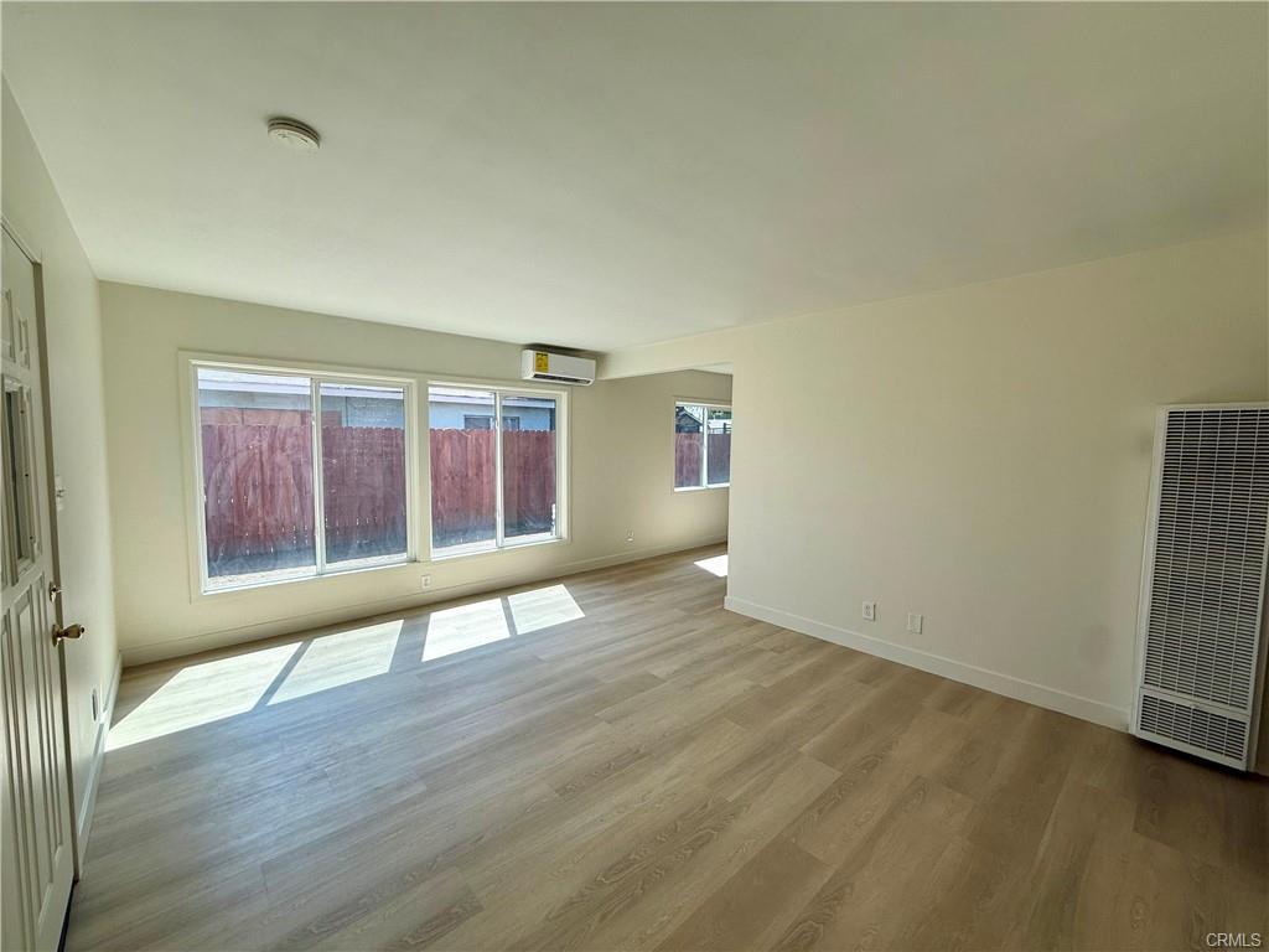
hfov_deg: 102.1
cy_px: 476
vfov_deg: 85.7
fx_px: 513
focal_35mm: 14
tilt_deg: -3.4
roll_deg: -0.1
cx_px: 634
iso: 50
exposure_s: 1/338
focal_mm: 2.22
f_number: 2.2
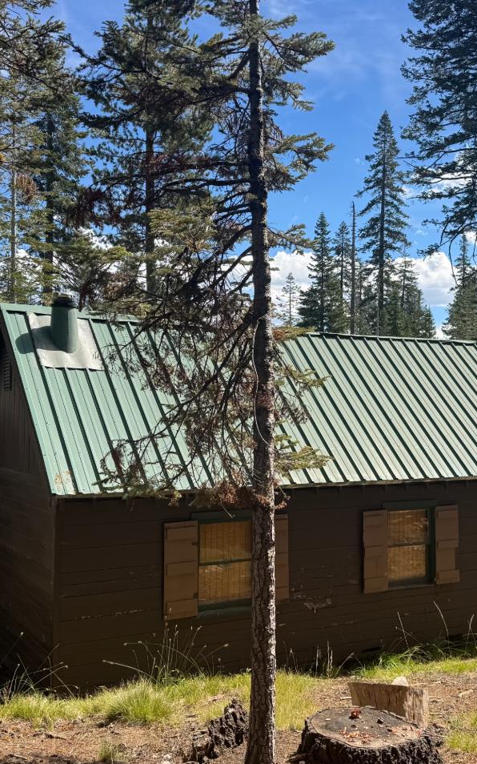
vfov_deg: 49.3
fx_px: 832
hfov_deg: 31.9
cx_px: 294
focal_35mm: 40
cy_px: 399
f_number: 1.78
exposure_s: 1/1980
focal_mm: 6.76
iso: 80
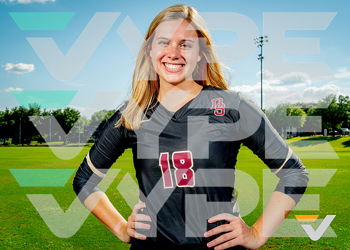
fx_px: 457
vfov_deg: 30.6
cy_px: 122
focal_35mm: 46
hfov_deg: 41.9
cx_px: 167
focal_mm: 43
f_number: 11
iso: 100
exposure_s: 1/125
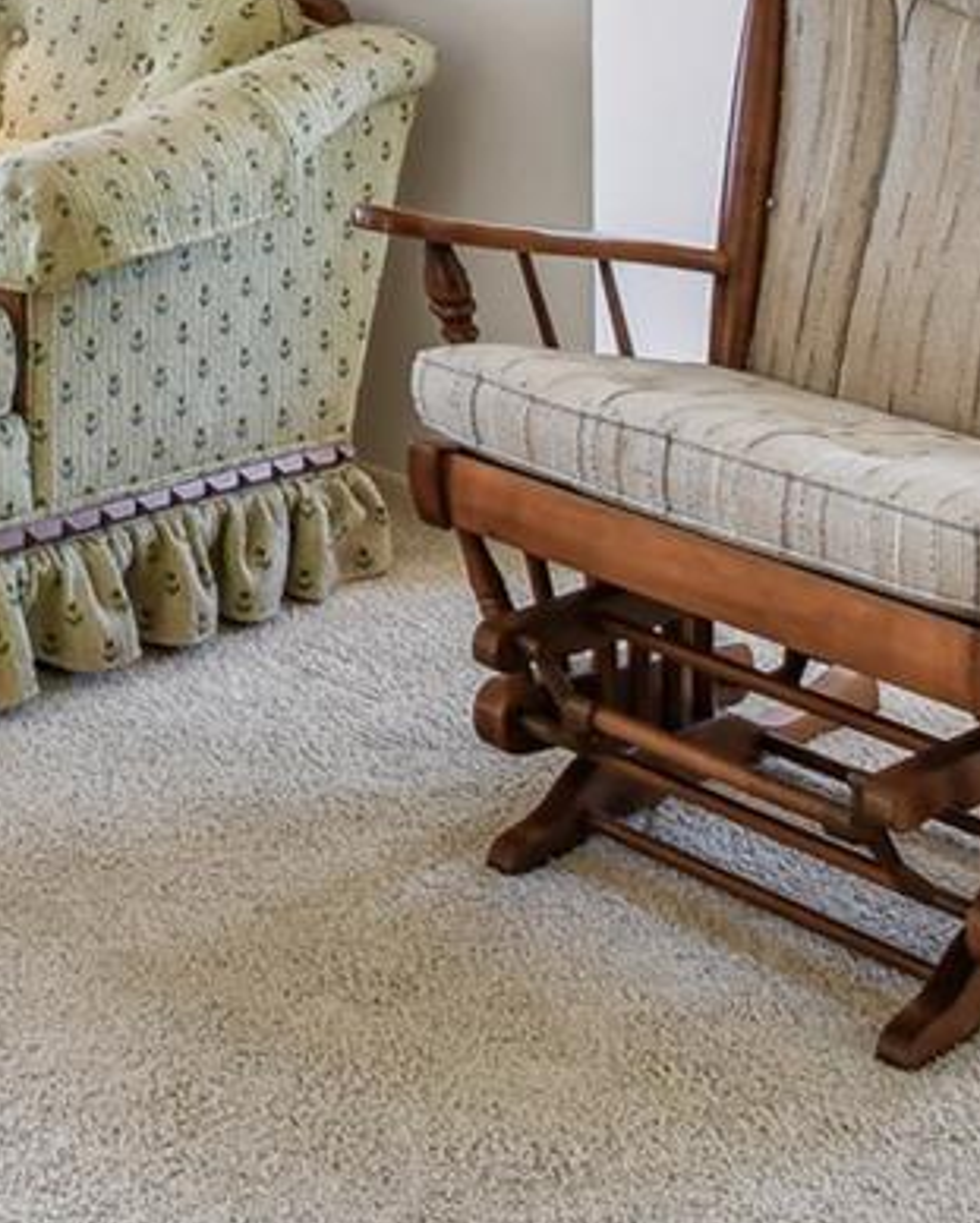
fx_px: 2100
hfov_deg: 20.4
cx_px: -684
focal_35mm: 58
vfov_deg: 28.5
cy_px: -221
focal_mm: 10
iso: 100
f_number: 7.1
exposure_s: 1/6
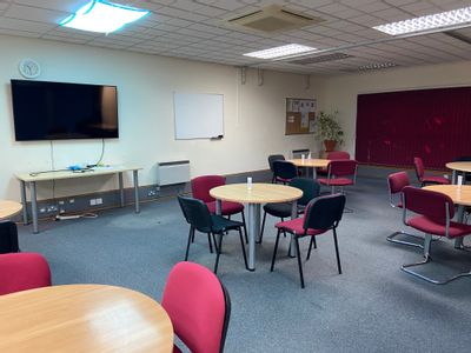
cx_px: 236
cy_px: 176
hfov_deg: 67.3
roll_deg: -0.5
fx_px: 354
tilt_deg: -6.1
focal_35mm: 26
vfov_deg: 53.1
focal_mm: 4.25
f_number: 1.8
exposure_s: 1/50
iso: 200
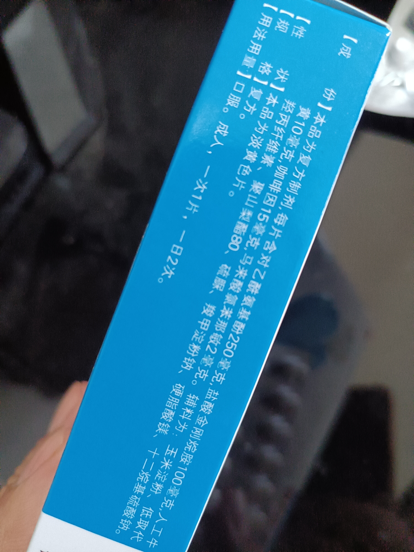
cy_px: 276
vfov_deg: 67.3
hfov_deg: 53.1
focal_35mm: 26
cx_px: 207
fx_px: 415
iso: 2307
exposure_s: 1/50
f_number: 1.8
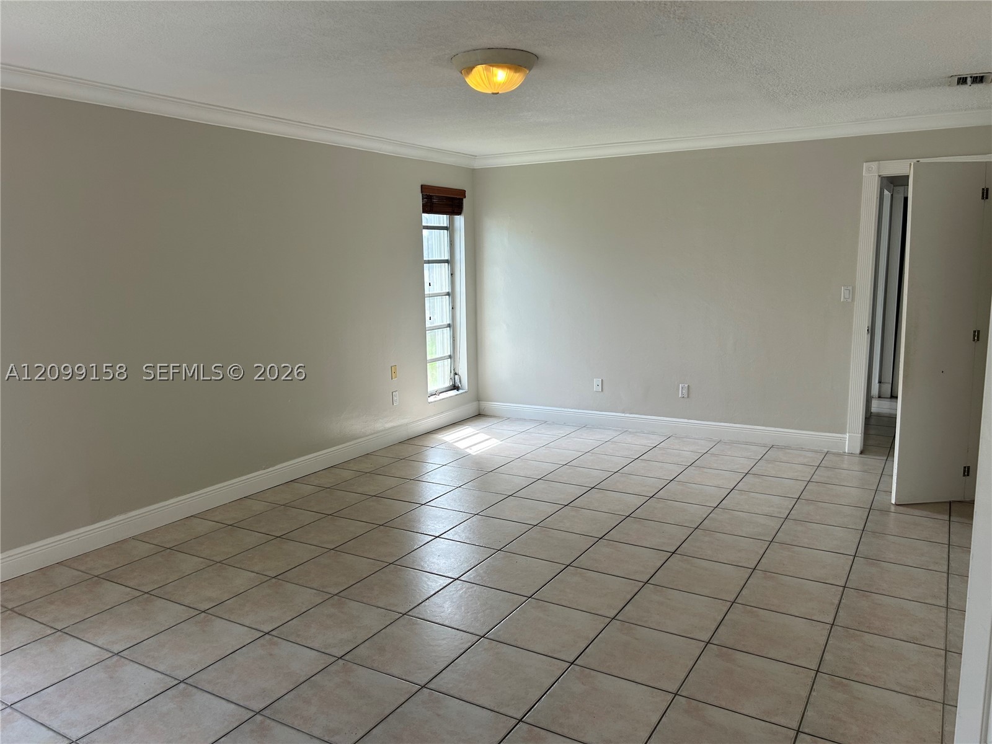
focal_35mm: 26
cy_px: 372
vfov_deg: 53.1
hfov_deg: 67.3
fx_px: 745
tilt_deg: -8.5
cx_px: 496
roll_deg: +1.7
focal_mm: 5.7
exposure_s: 1/120
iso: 50
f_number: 1.5
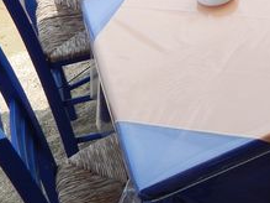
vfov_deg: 14.2
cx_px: 375
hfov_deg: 18.6
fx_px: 748
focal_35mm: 96
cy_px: -116
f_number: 3.2
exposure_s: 1/800
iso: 125
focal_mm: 5.1
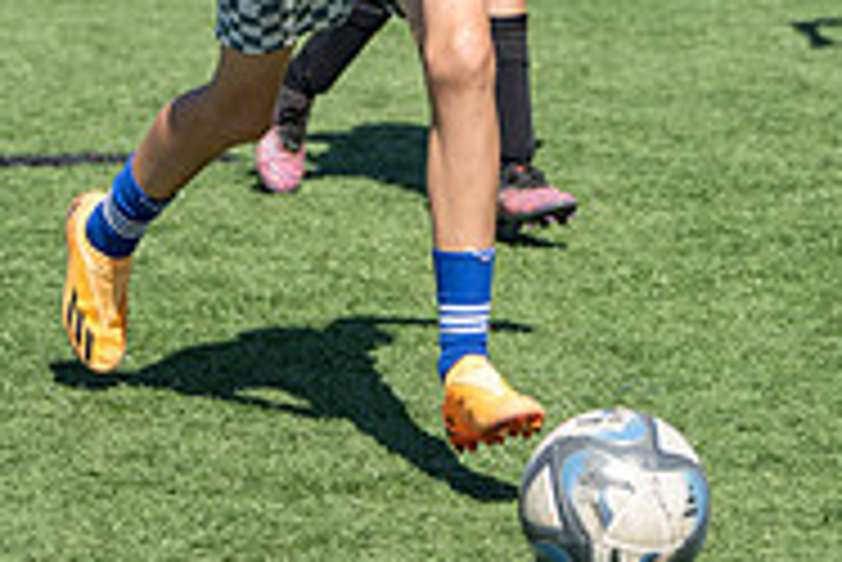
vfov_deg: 5.4
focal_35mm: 252
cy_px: -160
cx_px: 396
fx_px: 5898
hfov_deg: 8.2
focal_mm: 80
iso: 40
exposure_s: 1/800
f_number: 2.8
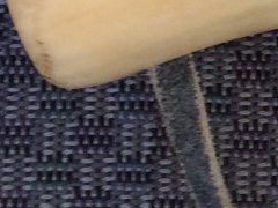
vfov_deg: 7.3
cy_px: -191
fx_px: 1582
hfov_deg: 8.6
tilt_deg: -77.9
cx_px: 796
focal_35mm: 197
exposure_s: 1/60
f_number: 2.2
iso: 40
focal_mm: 4.15
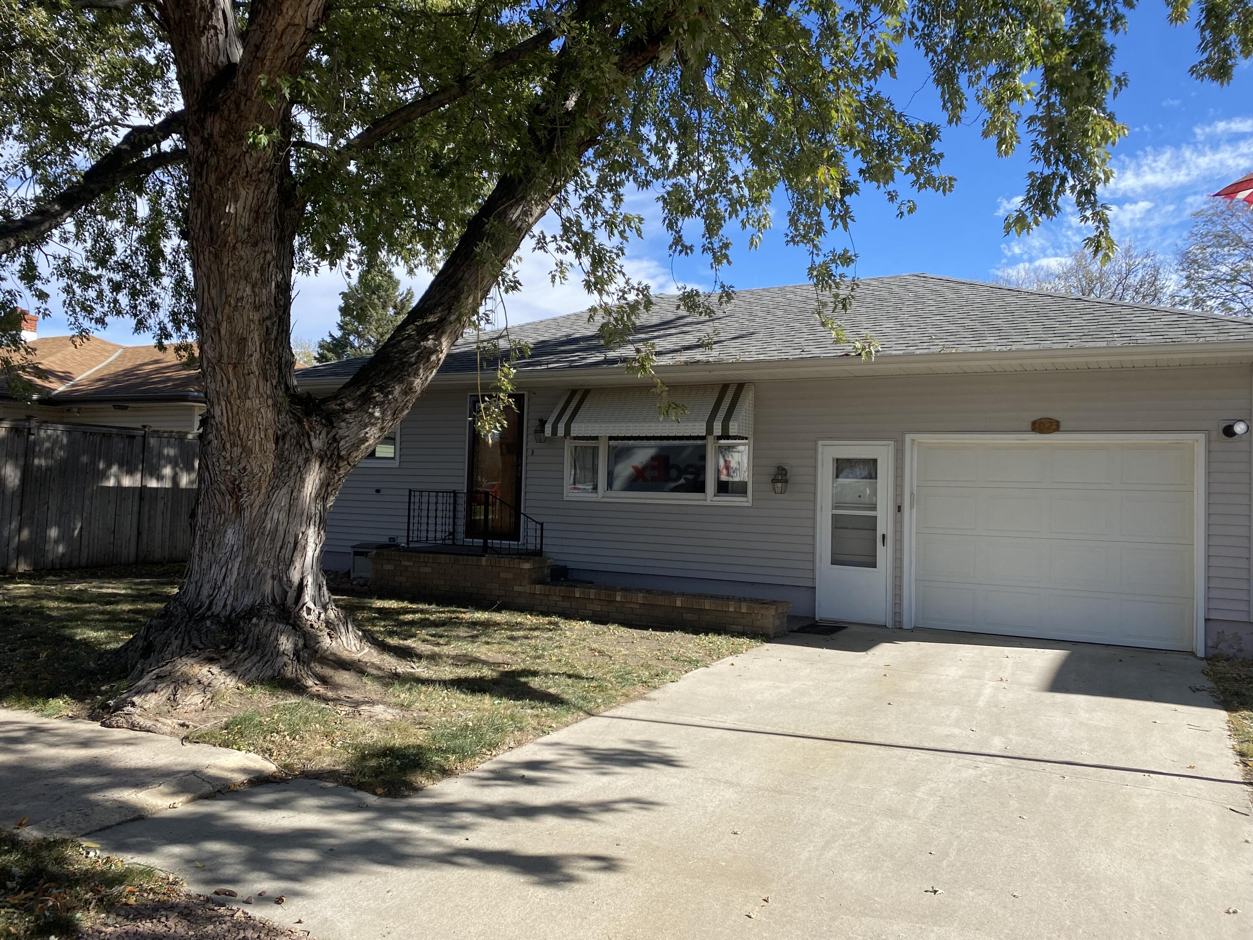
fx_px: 941
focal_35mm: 26
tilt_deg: +3.8
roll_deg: -0.6
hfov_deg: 67.3
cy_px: 470
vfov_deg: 53.1
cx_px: 626
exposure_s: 1/1608
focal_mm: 4.25
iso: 32
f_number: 1.8
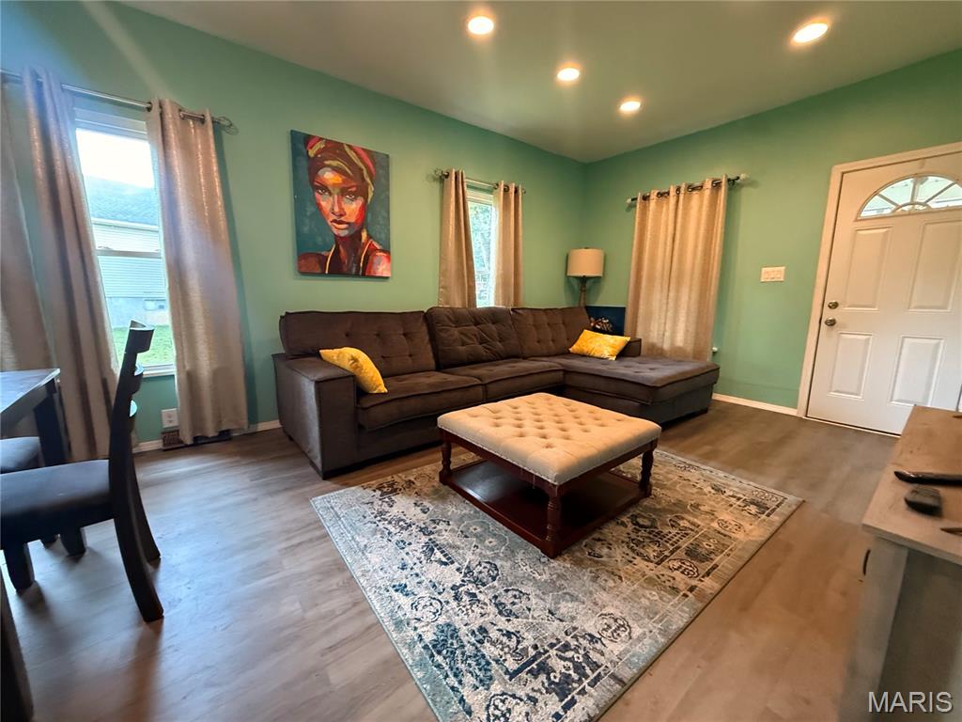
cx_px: 481
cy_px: 361
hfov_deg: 102.1
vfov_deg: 85.7
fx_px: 389
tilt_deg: -9.9
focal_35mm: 14
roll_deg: -2.0
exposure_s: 1/60
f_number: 2.2
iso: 800
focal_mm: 2.22
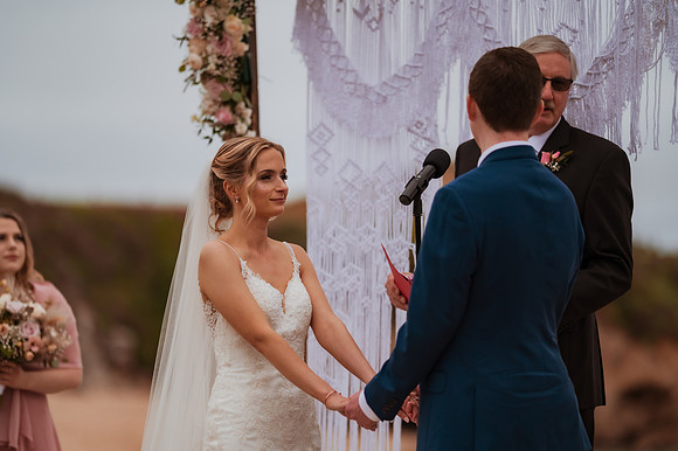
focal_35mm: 135
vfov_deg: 10.1
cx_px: 339
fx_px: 2541
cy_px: 226
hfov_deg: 15.2
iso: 500
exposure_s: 1/4000
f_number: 1.8
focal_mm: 135
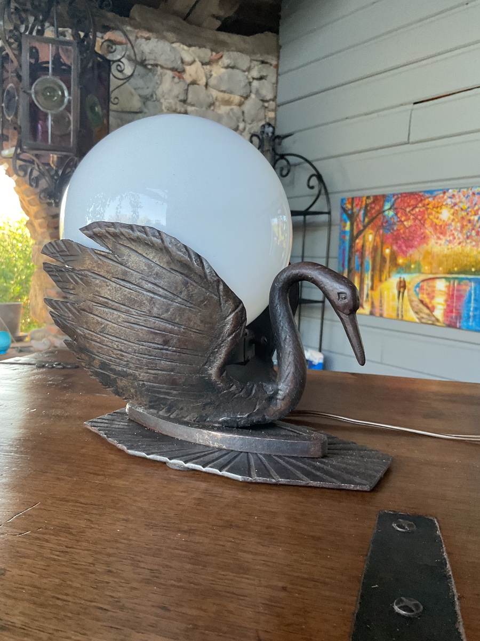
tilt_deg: -5.0
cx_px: 240
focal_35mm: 29
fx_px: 536
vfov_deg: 61.7
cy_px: 320
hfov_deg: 48.2
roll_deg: -0.7
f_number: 1.8
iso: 80
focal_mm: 3
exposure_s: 1/60
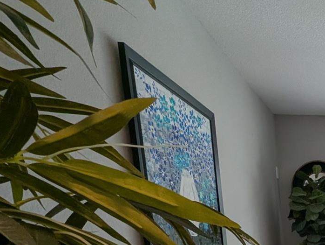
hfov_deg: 33.4
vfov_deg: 31.0
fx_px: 357
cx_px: 436
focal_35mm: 38
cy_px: 303
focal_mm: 1.95
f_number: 2.2
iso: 60
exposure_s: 1/60
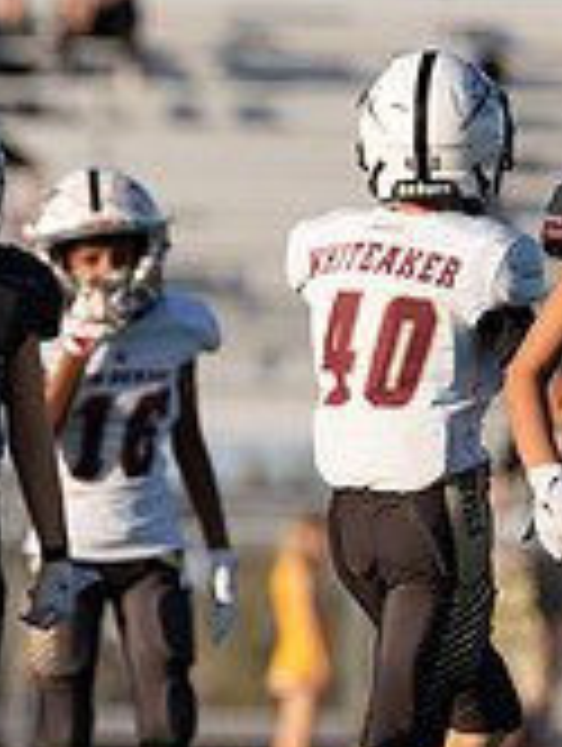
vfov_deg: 2.9
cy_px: 385
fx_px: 14510
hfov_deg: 2.2
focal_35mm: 672
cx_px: -256
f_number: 2.8
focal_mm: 200
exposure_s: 1/1600
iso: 100
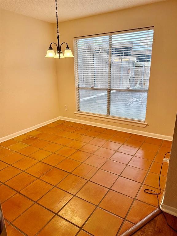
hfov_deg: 56.8
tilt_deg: -16.4
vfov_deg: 71.6
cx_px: 88
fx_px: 164
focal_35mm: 24
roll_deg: +0.6
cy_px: 118
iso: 200
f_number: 1.78
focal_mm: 6.76
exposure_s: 1/224
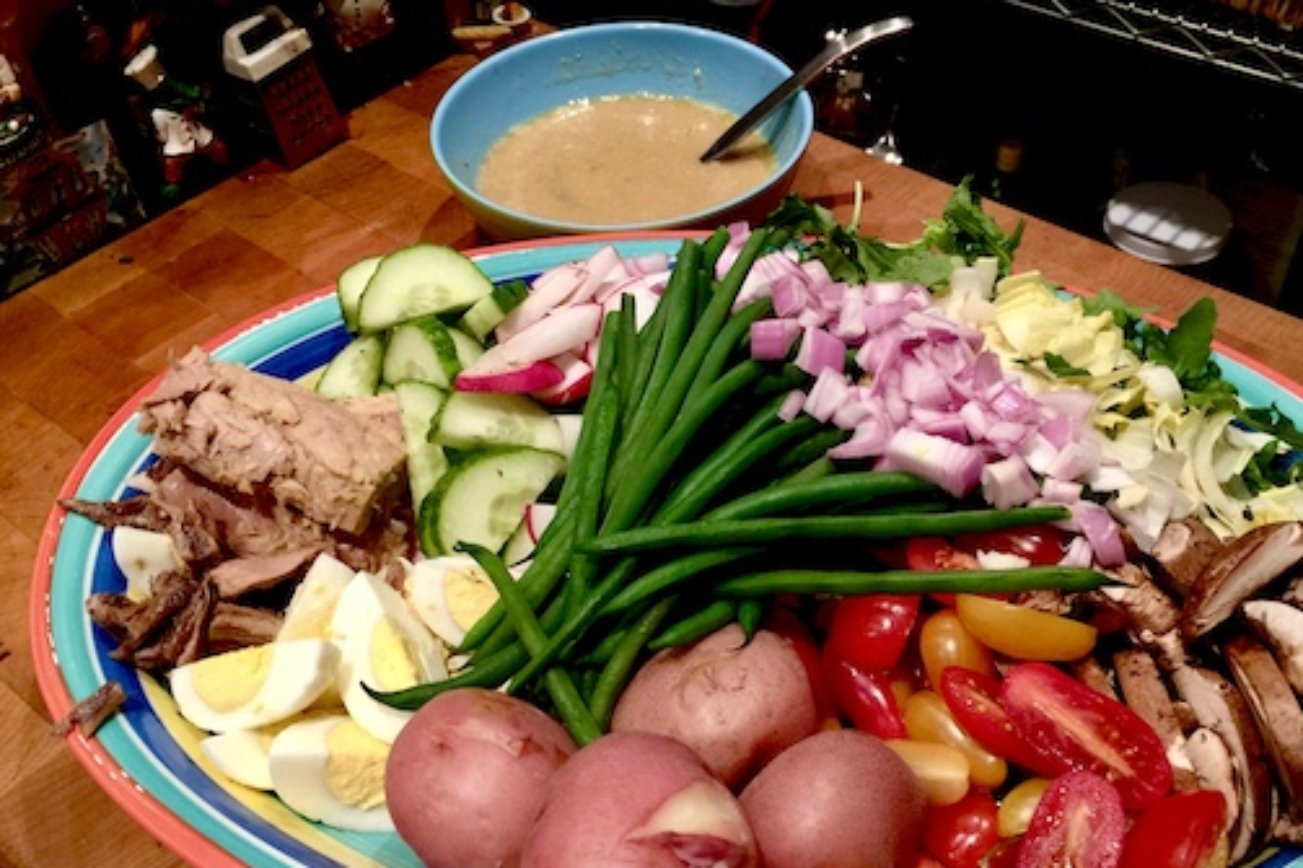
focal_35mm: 36
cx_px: 736
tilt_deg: -45.8
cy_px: 487
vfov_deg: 36.8
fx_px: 1302
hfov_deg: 53.0
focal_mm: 4.15
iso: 50
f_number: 2.2
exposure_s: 1/15
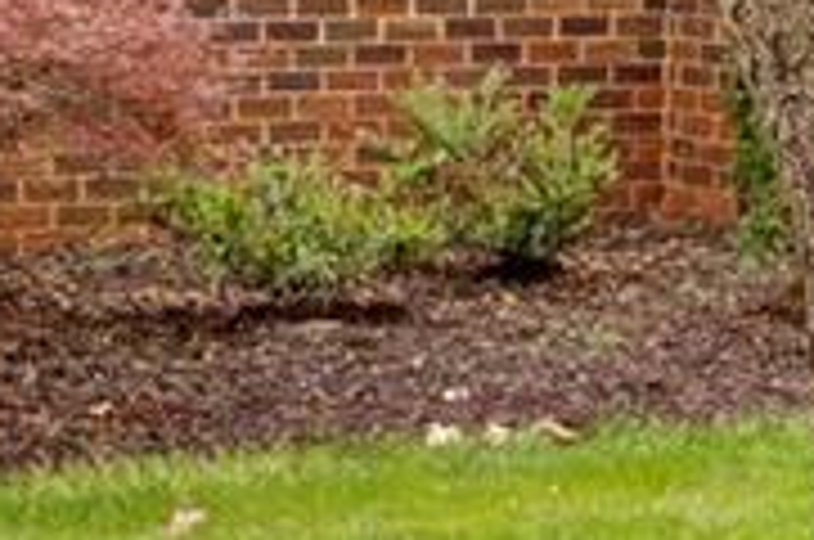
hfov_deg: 10.2
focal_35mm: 198
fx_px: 4469
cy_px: -178
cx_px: -270
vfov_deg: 6.8
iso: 100
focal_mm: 35
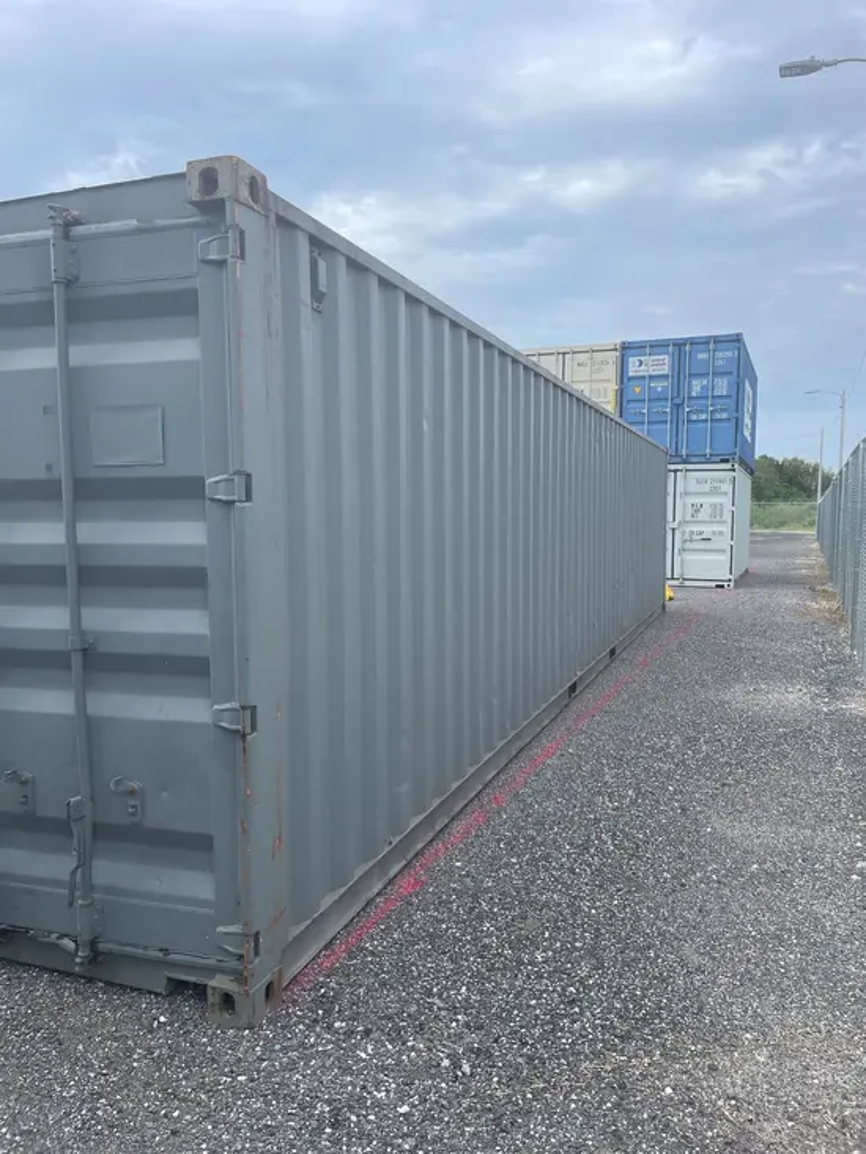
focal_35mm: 26
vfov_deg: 67.3
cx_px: 433
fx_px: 867
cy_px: 577
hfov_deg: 53.1
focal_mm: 4.2
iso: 50
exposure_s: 1/1595
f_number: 1.6
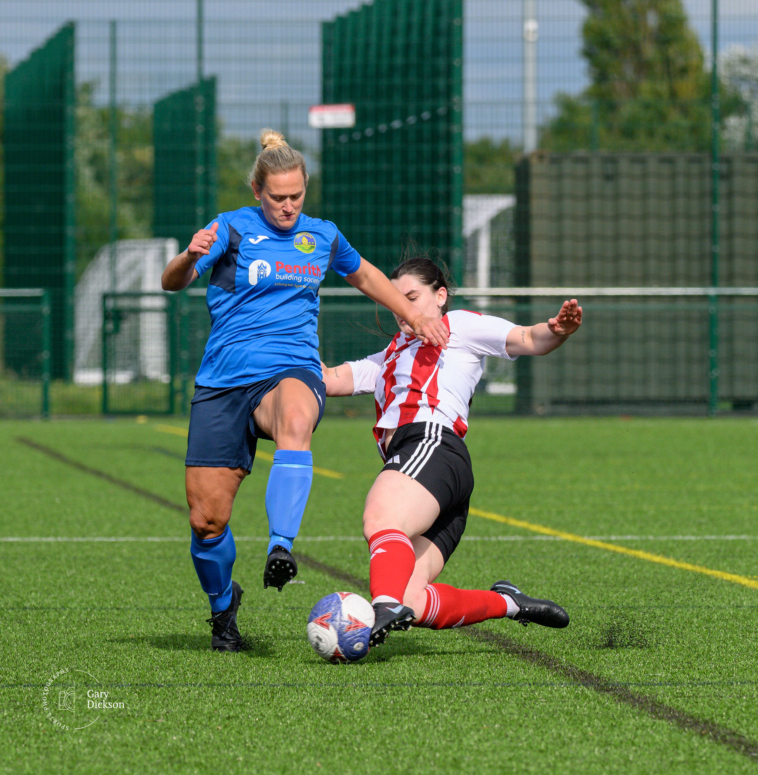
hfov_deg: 3.9
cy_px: 292
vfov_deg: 4.0
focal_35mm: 439
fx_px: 11007
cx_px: 535
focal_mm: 195
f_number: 5
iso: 280
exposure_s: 1/1600
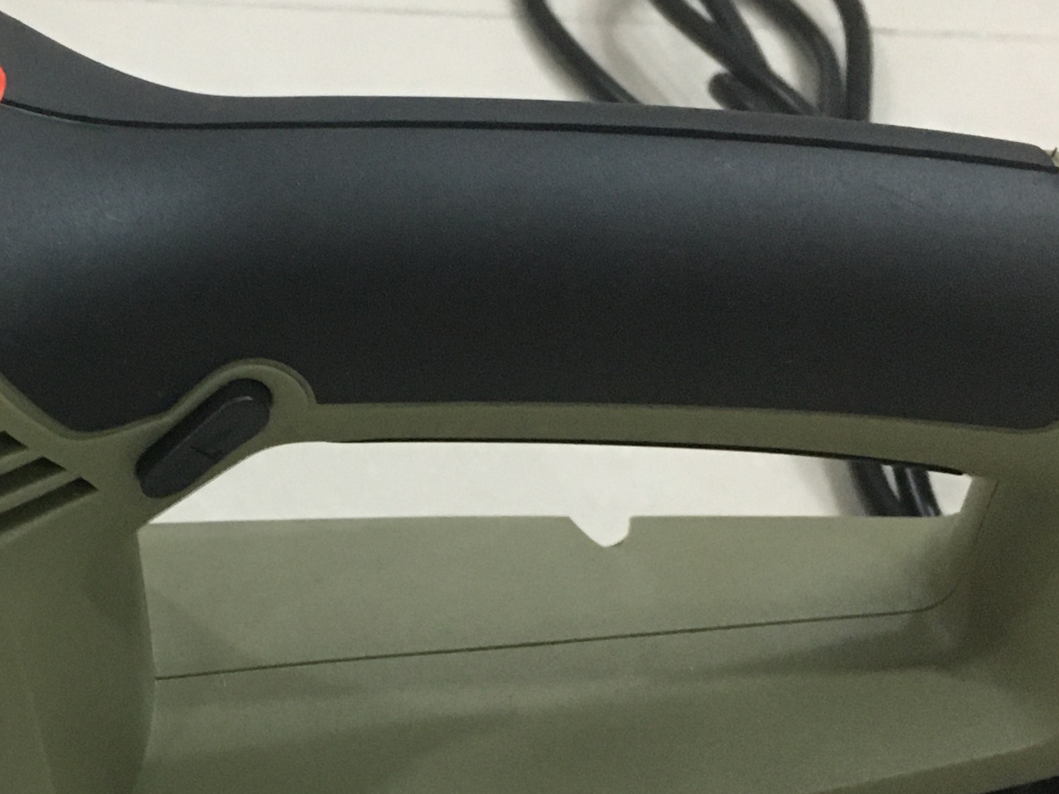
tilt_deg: -43.1
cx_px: 182
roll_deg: -4.4
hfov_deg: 25.8
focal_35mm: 74
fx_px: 2264
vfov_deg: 19.7
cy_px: 625
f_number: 2.2
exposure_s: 1/20
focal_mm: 4.15
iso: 200
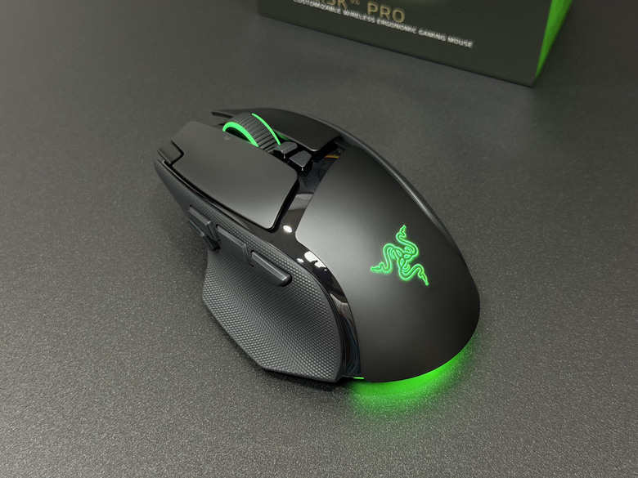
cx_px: 319
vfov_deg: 30.3
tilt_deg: -50.6
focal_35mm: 48
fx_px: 885
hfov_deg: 39.7
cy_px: 239
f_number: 1.78
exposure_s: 1/40
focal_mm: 6.76
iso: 250
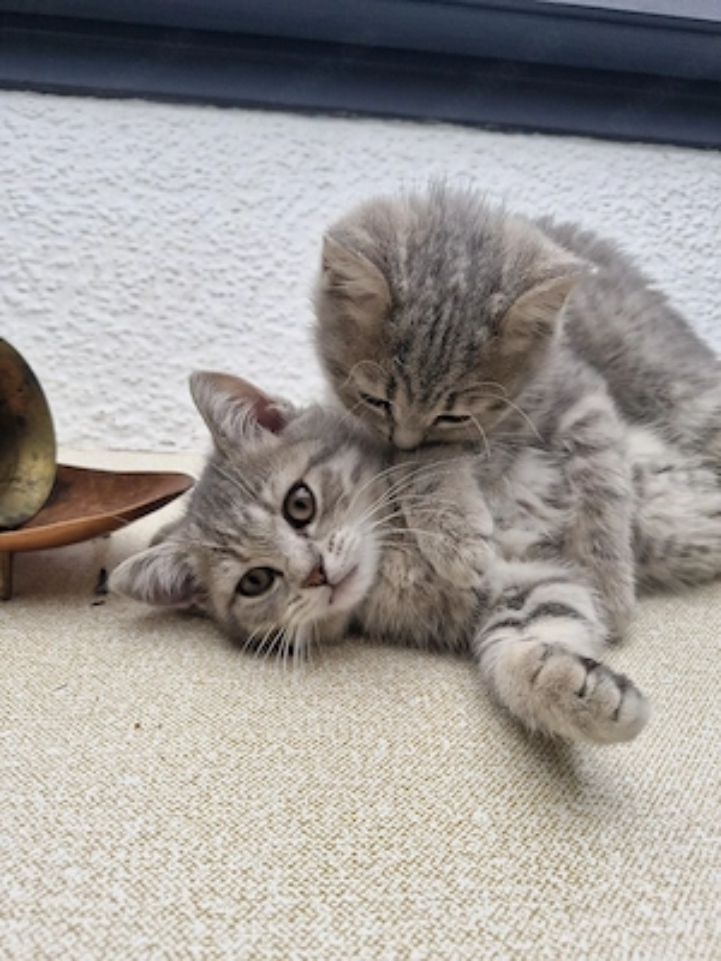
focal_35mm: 23
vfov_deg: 73.9
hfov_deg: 58.9
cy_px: 480
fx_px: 639
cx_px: 360
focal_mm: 5.54
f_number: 1.8
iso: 50
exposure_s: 1/182
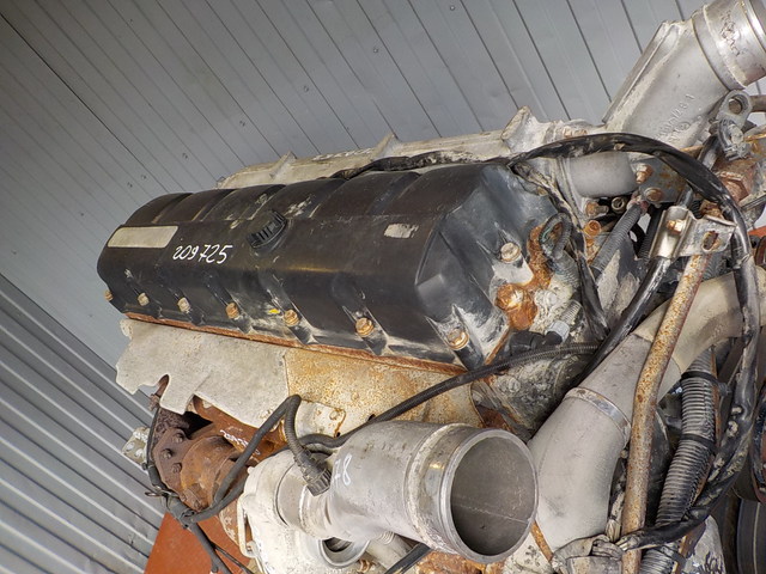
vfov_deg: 46.8
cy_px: 287
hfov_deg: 60.0
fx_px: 664
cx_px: 383
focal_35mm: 30
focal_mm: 4.1
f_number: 3.3
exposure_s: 1/125
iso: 125
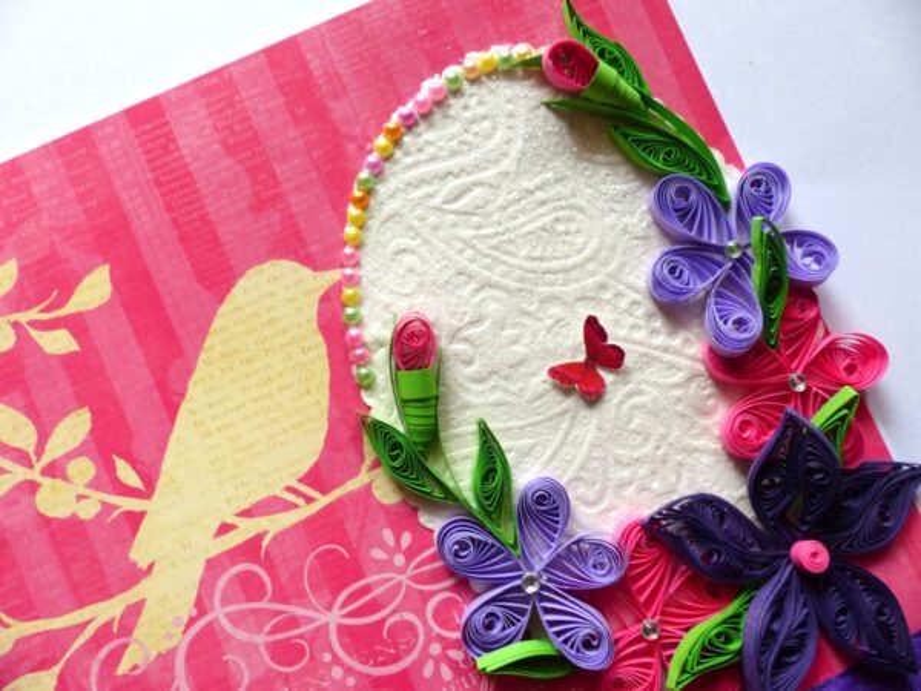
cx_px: 460
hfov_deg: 69.4
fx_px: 665
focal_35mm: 25
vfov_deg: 54.9
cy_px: 346
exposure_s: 1/60
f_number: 2.8
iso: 100
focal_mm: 4.5
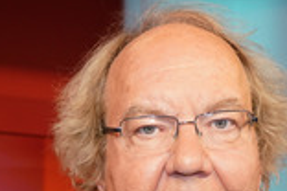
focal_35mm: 98
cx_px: 172
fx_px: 781
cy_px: 270
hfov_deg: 20.8
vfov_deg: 13.3
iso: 2000
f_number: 5
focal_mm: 34
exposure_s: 1/125
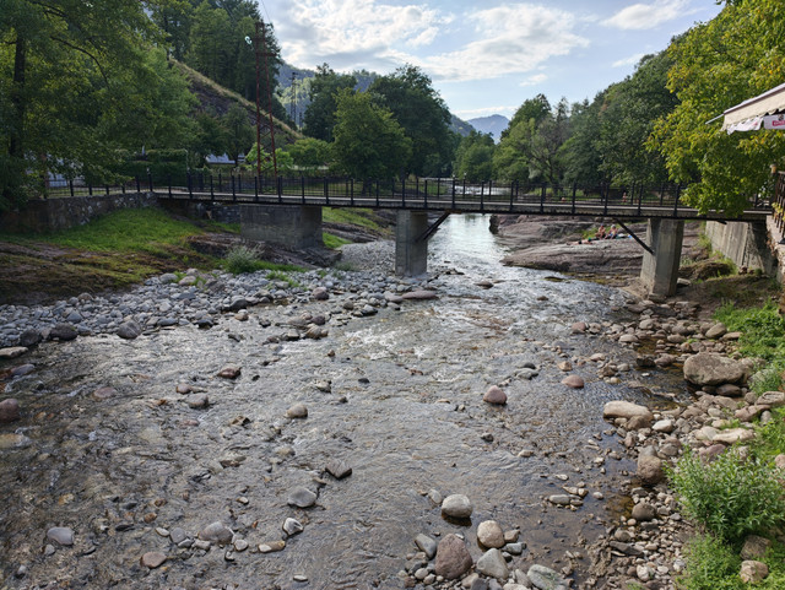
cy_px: 295
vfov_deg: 58.9
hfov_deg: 73.9
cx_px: 392
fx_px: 522
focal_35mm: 23
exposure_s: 1/300
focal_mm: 7.73
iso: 50
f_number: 1.5
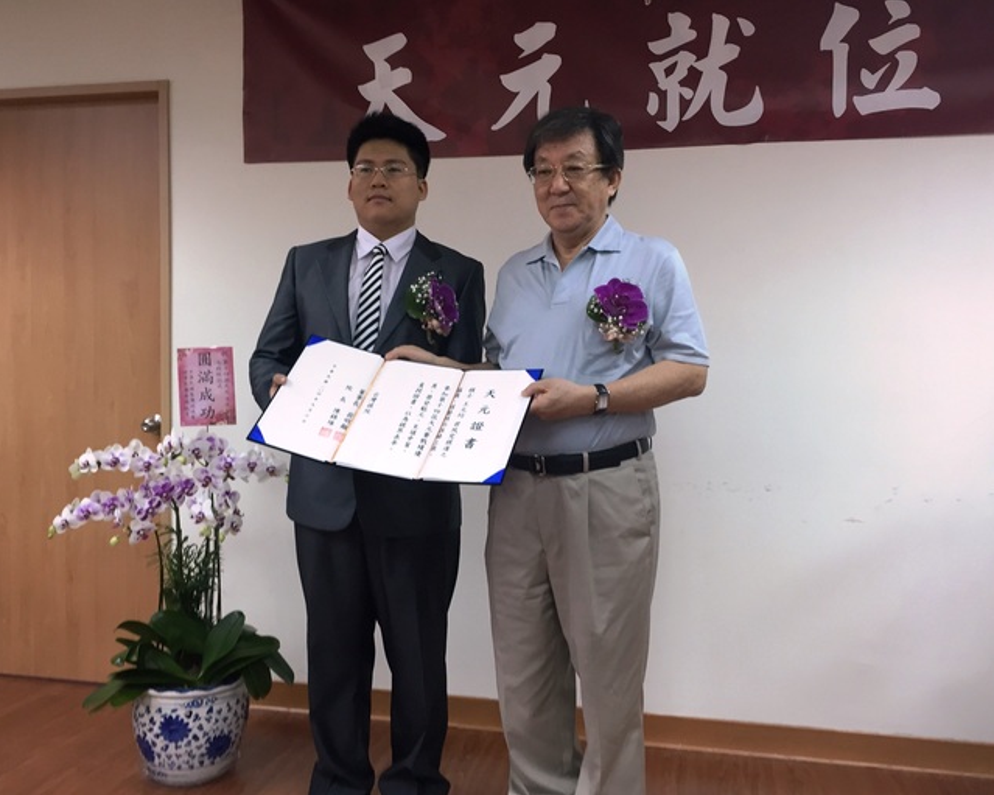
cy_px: 407
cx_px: 485
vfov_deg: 47.1
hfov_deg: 57.2
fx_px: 912
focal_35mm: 31
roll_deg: -1.5
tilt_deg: -3.0
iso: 64
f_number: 2.2
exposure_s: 1/30
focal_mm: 4.15
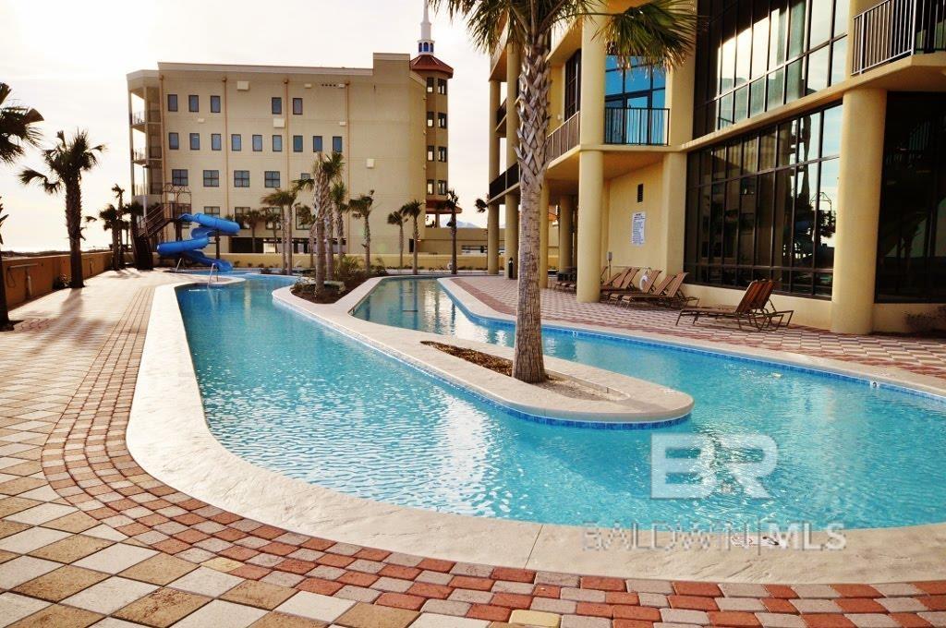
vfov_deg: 43.5
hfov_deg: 62.0
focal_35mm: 30
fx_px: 787
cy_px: 314
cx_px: 473
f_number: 8
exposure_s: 1/800
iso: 200
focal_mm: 20
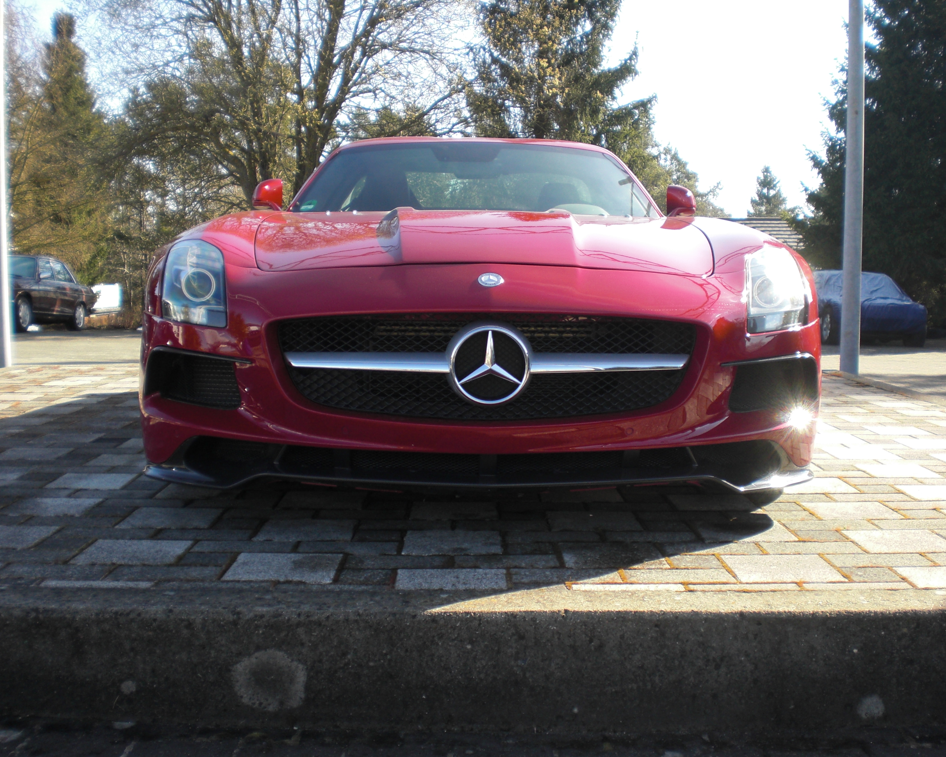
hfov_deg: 45.8
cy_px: 382
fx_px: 1120
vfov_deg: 37.3
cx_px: 503
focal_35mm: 40
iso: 64
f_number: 3.1
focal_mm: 6.3
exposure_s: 1/250
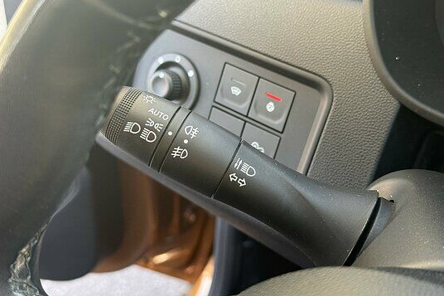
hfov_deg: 38.9
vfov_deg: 26.4
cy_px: 127
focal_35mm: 51
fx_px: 629
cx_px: 221
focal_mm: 6.76
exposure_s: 1/140
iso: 125
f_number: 1.78
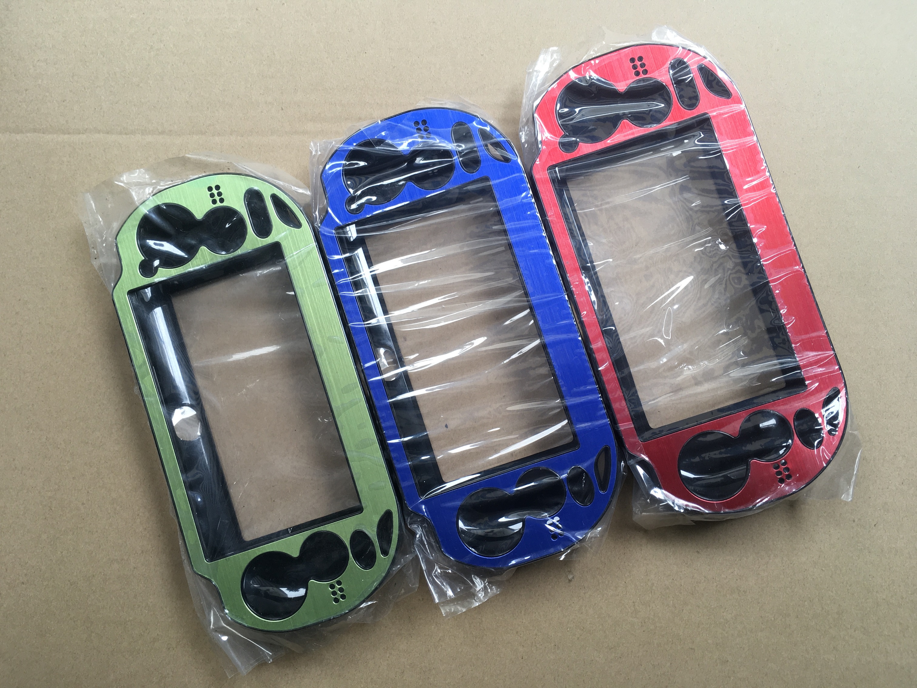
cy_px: 344
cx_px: 458
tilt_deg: -86.2
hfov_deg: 61.7
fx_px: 768
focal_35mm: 29
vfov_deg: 48.2
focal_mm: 4.15
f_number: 2.2
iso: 32
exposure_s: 1/50
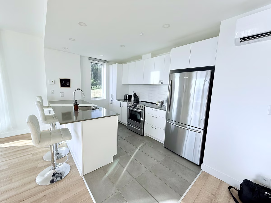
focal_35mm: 14
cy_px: 102
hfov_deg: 102.1
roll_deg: -2.6
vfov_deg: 85.7
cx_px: 136
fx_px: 110
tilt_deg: -6.7
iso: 50
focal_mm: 2.22
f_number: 2.2
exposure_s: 1/248
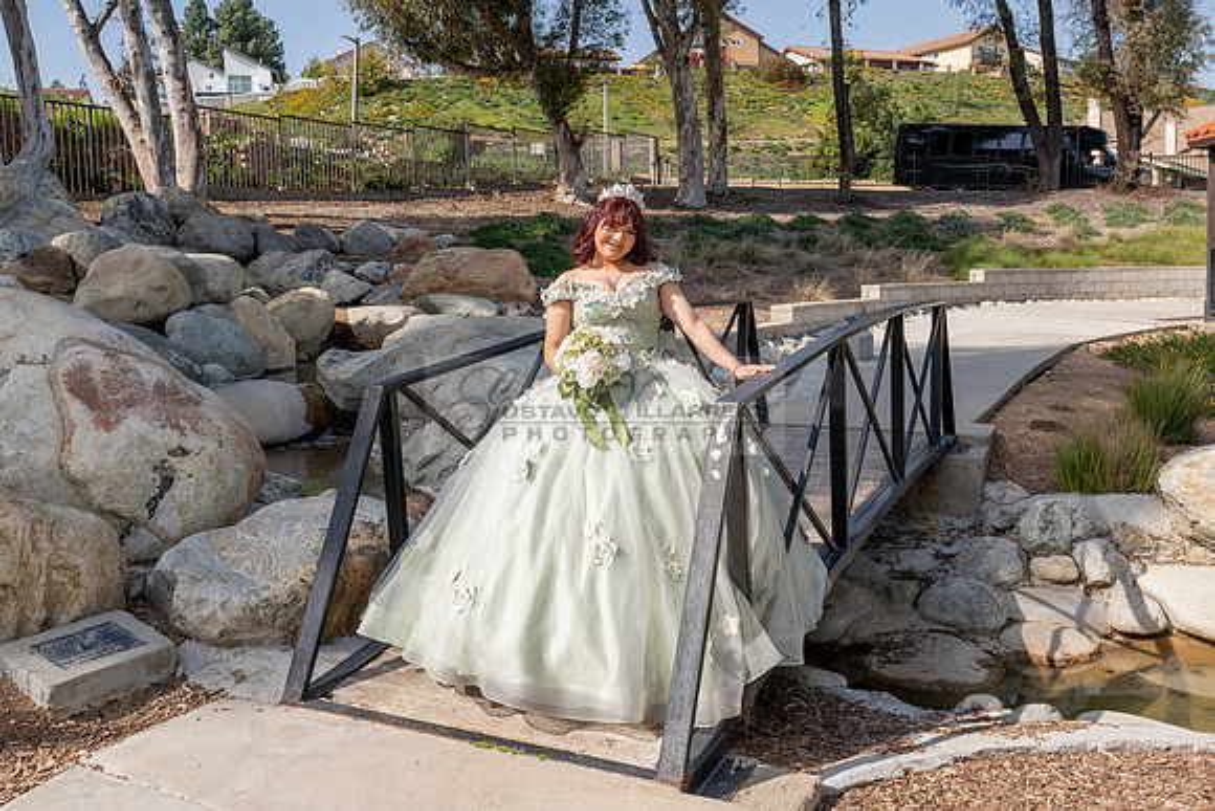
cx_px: 618
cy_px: 344
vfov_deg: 40.0
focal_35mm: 33
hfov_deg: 57.4
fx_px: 1109
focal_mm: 27
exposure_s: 1/250
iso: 200
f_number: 8
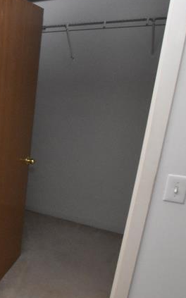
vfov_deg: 52.5
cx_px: -85
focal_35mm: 37
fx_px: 300
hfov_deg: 26.2
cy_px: 175
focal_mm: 10
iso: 4000
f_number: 22
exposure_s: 1/60
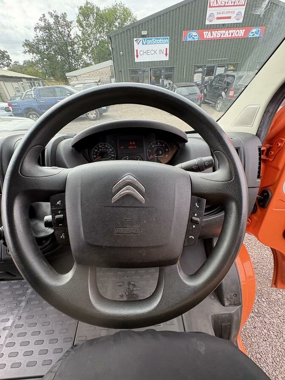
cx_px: 142
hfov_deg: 85.7
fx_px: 154
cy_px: 190
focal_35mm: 14
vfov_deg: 102.1
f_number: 2.2
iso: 100
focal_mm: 2.22
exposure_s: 1/140
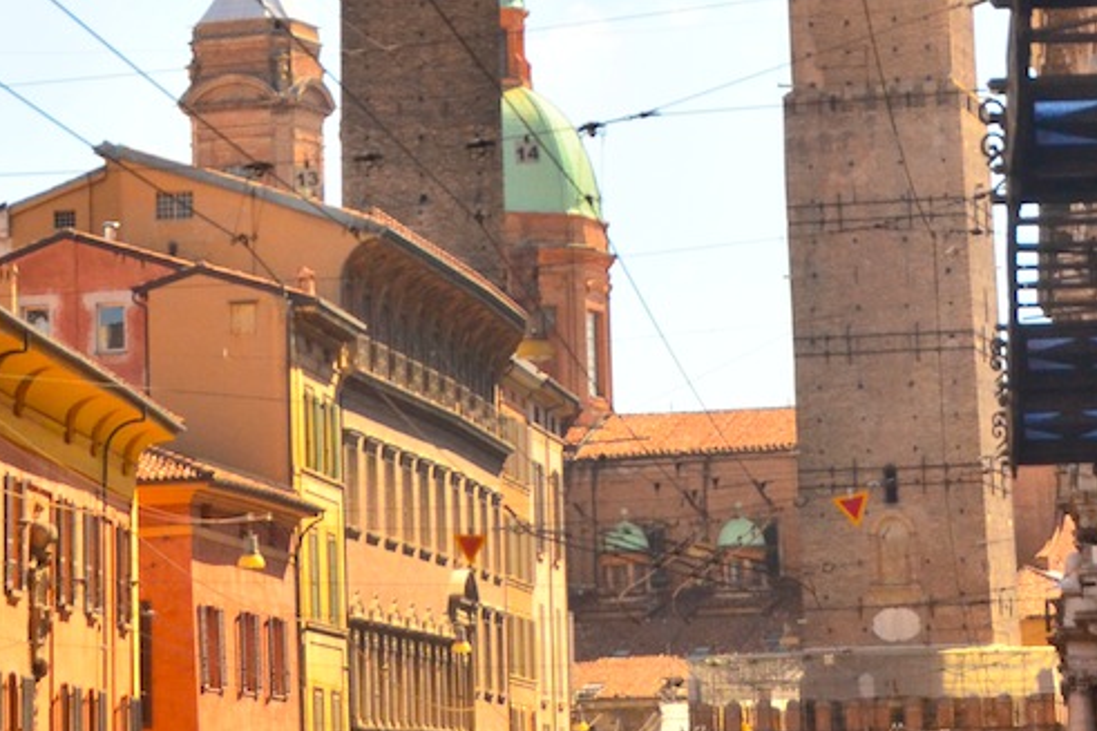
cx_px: 322
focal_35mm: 107
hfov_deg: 19.0
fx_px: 3260
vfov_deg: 12.7
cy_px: 671
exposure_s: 1/640
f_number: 6.3
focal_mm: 35
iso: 800
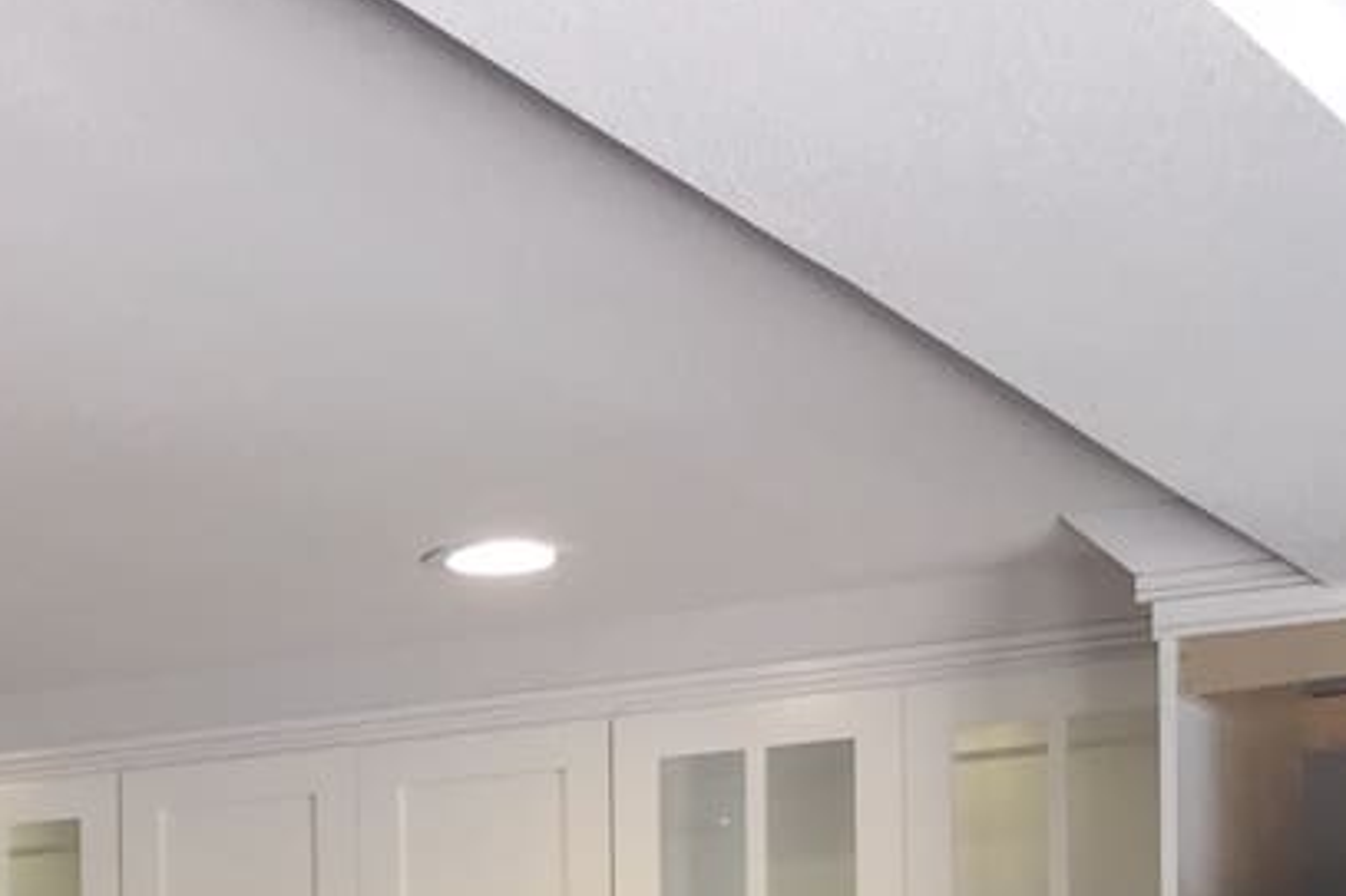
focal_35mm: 121
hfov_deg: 16.0
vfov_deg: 10.8
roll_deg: -0.2
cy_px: 1422
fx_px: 4522
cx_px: -407
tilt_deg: +1.3
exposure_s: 1/60
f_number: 2.2
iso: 40
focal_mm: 4.15
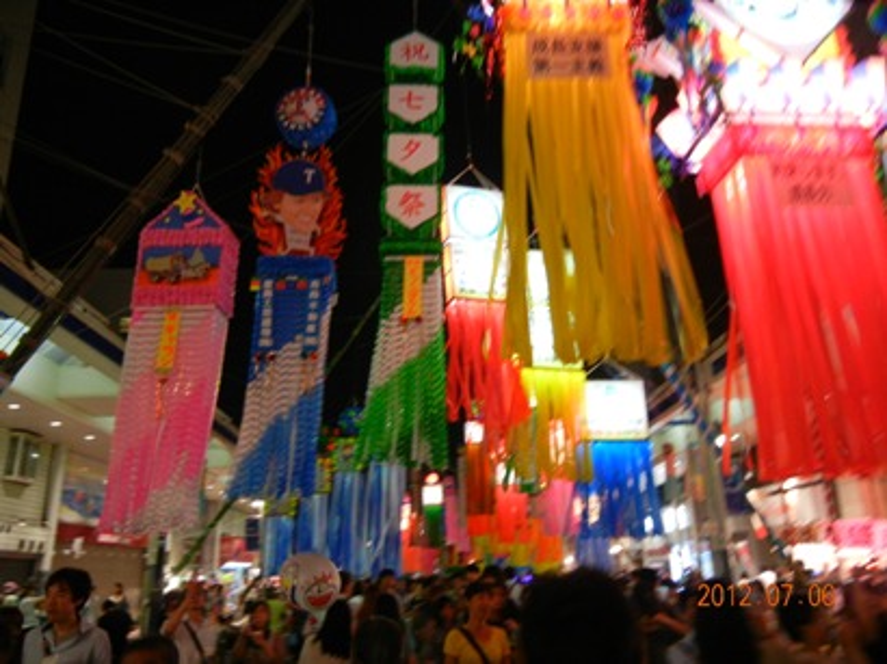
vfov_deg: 46.8
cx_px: 444
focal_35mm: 30
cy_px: 332
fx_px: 768
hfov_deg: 60.0
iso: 400
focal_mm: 5.4
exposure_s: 1/11.2
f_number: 3.5
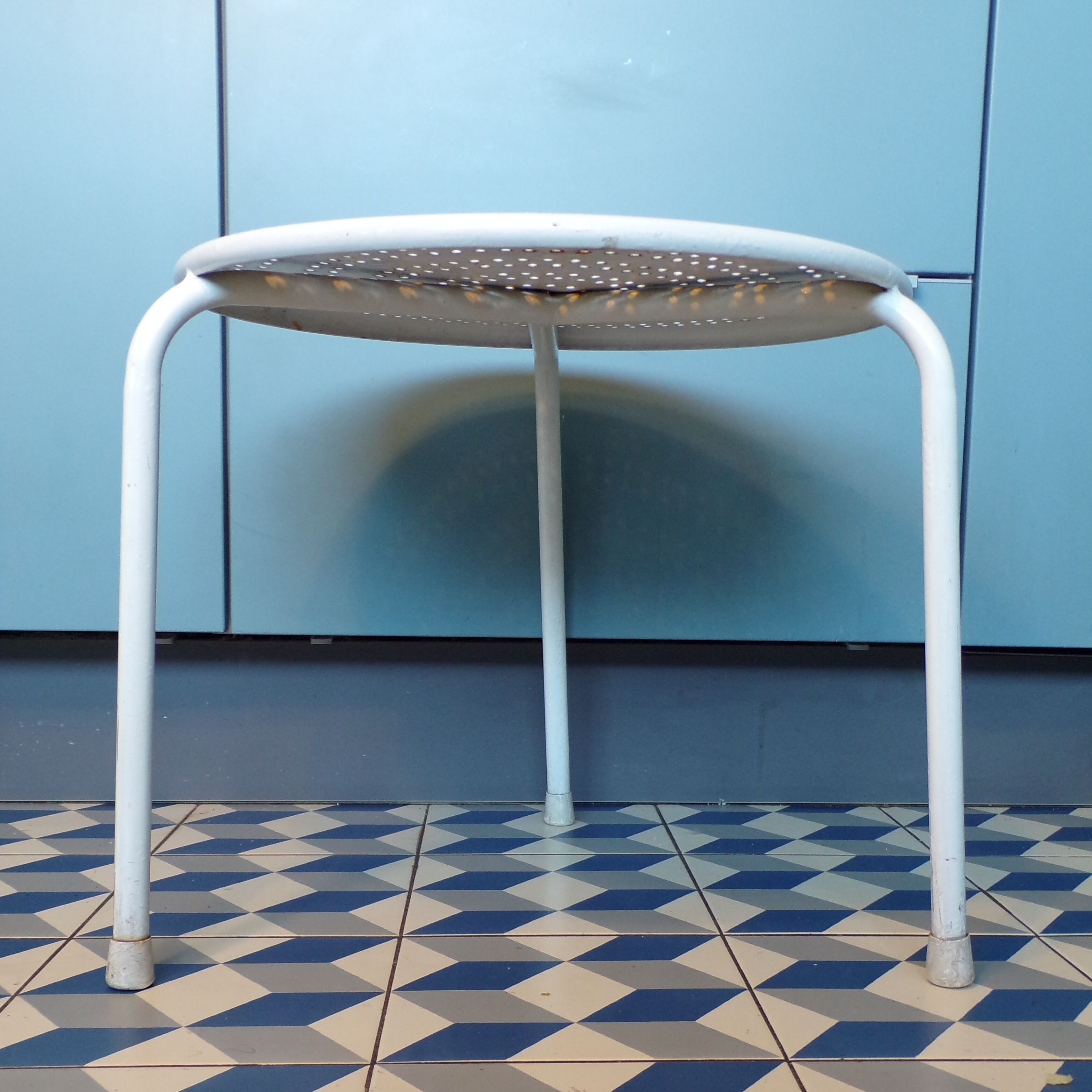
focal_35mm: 38
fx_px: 1356
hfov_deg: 43.9
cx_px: 548
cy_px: 652
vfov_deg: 43.7
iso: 200
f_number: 3.2
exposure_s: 1/25
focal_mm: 5.8
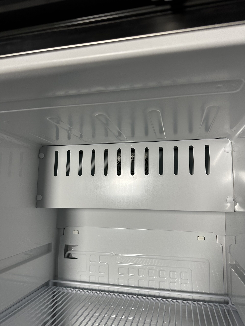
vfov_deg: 71.6
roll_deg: -0.2
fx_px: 226
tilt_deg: +7.6
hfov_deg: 56.8
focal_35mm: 24
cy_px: 163
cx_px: 122
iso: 160
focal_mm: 6.86
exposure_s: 1/50
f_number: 1.78
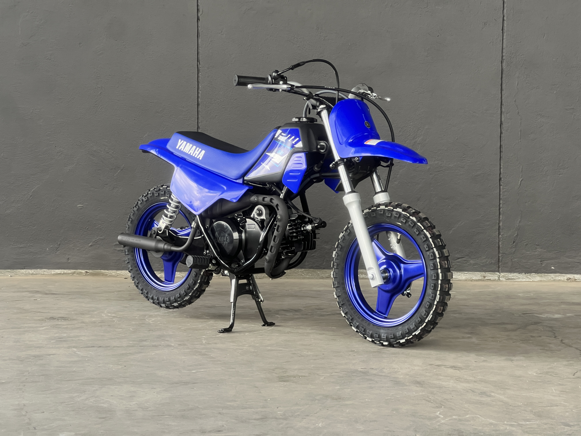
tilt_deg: -3.6
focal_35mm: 77
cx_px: 290
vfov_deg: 19.1
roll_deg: -1.2
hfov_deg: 25.3
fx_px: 1292
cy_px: 218
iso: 200
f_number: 2.8
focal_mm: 9
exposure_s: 1/100
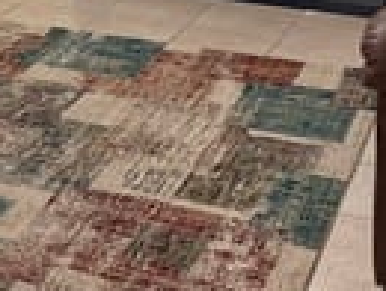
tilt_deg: -6.7
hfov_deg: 18.1
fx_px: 1151
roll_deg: +0.8
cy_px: -178
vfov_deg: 13.4
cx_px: -74
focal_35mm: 103
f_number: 1.78
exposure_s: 1/60
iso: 320
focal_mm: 6.76
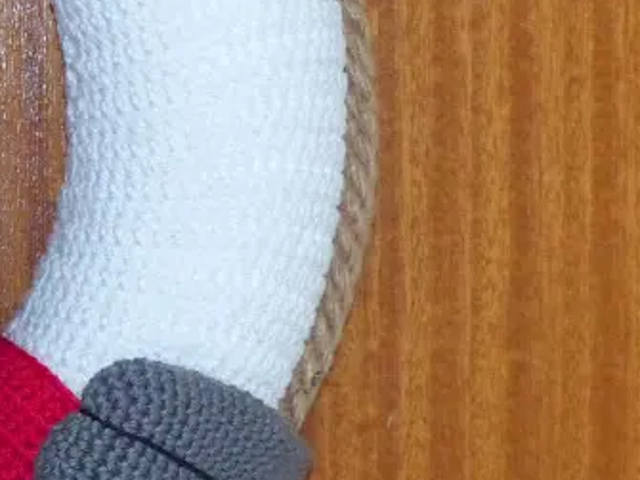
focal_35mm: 165
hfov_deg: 11.5
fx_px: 3050
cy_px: 111
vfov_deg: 9.0
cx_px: -306
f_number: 2.8
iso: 400
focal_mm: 9.8
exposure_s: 1/60
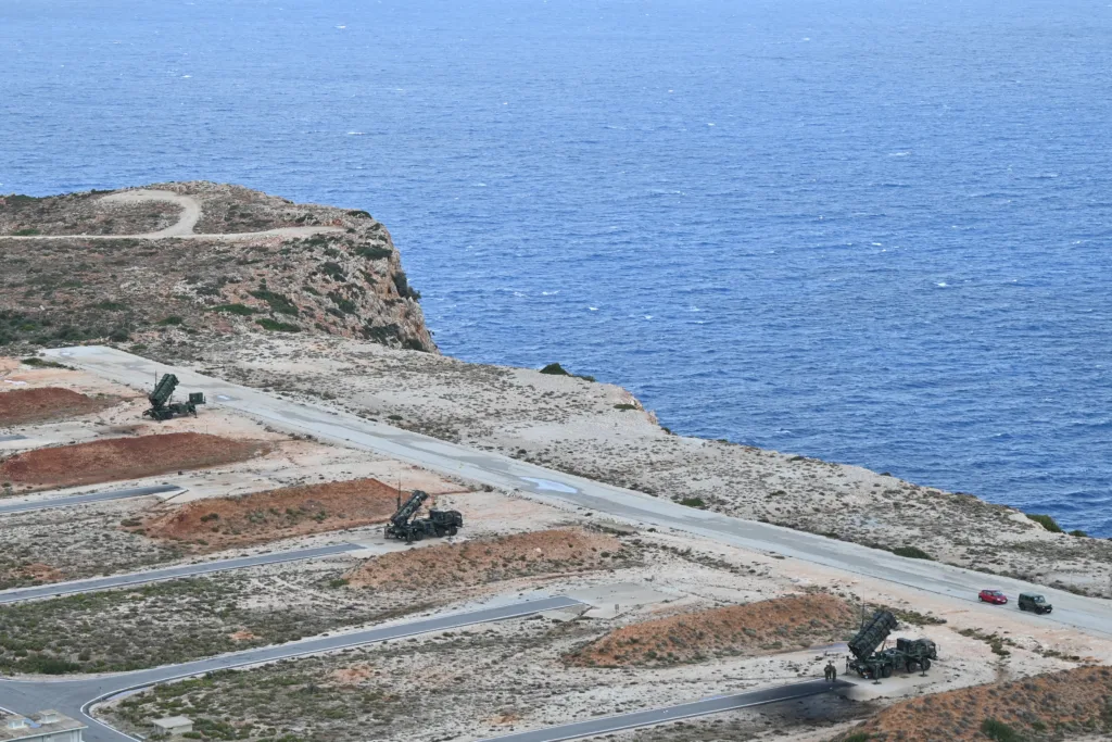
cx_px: 556
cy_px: 371
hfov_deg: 19.5
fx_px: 3244
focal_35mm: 105
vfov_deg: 13.0
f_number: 2.8
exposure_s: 1/2500
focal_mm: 70
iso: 160
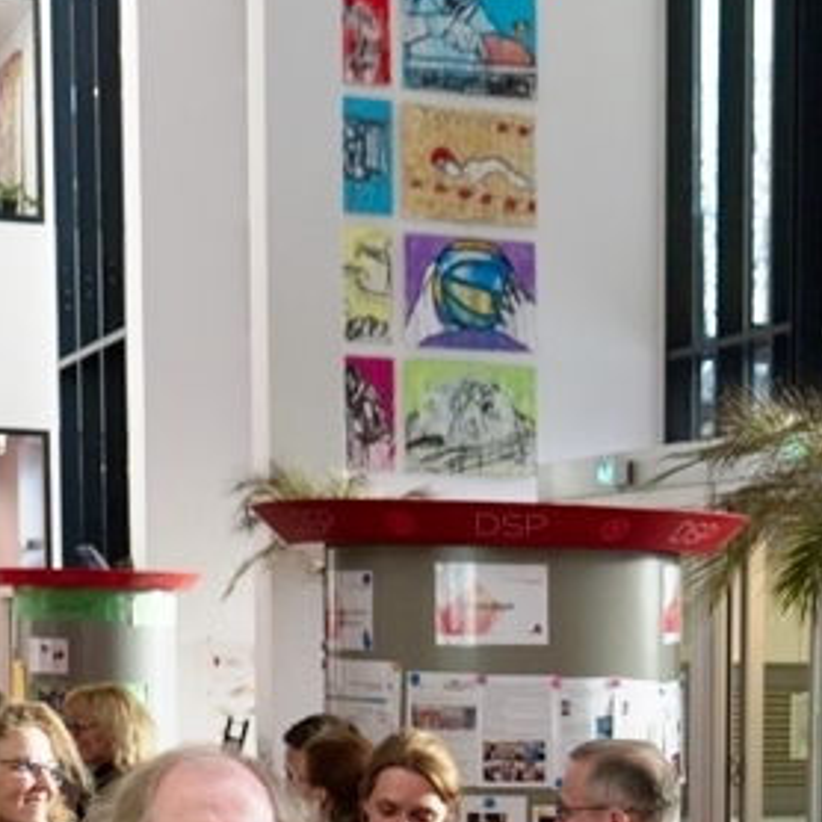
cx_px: 893
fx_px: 2525
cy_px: 924
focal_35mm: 94
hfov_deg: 17.9
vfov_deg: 17.8
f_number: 4
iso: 1000
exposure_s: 1/160
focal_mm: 30
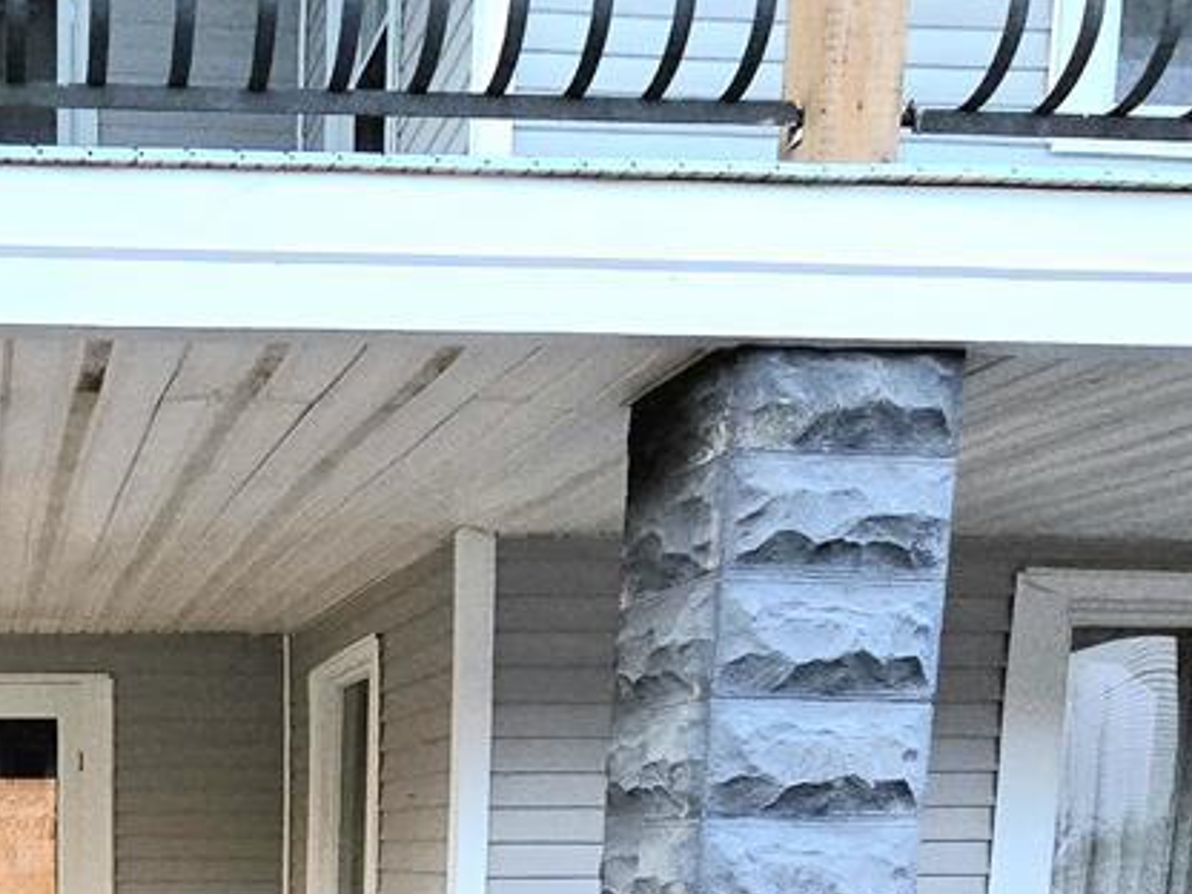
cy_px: 1022
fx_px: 1377
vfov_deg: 31.3
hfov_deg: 41.7
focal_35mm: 40
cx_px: 46
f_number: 2.2
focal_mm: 2.2
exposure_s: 1/60.2
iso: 1250
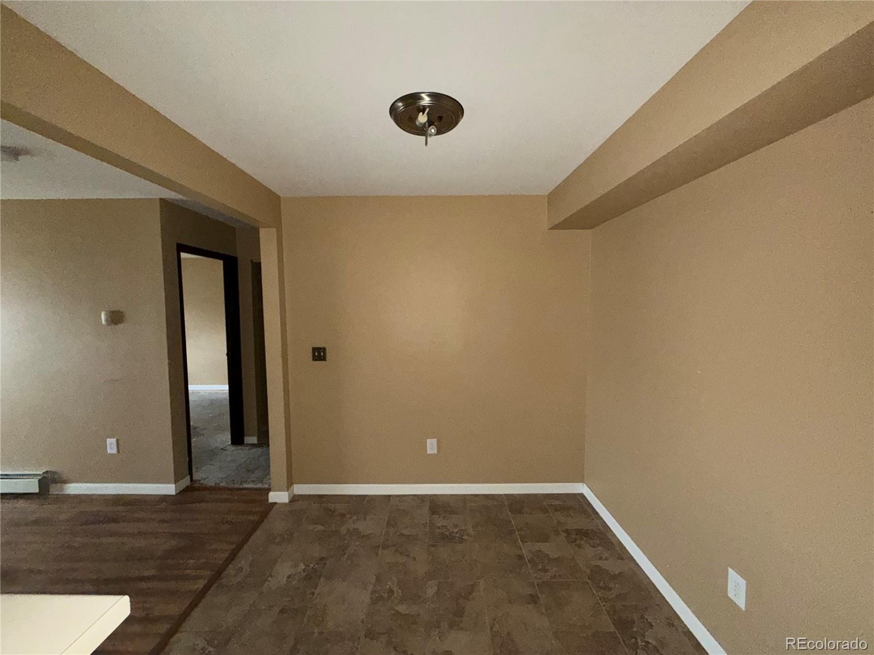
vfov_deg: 85.7
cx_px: 437
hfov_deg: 102.1
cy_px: 328
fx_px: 353
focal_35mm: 14
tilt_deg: -4.2
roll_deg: +0.6
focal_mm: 2.22
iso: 400
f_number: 2.2
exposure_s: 1/39
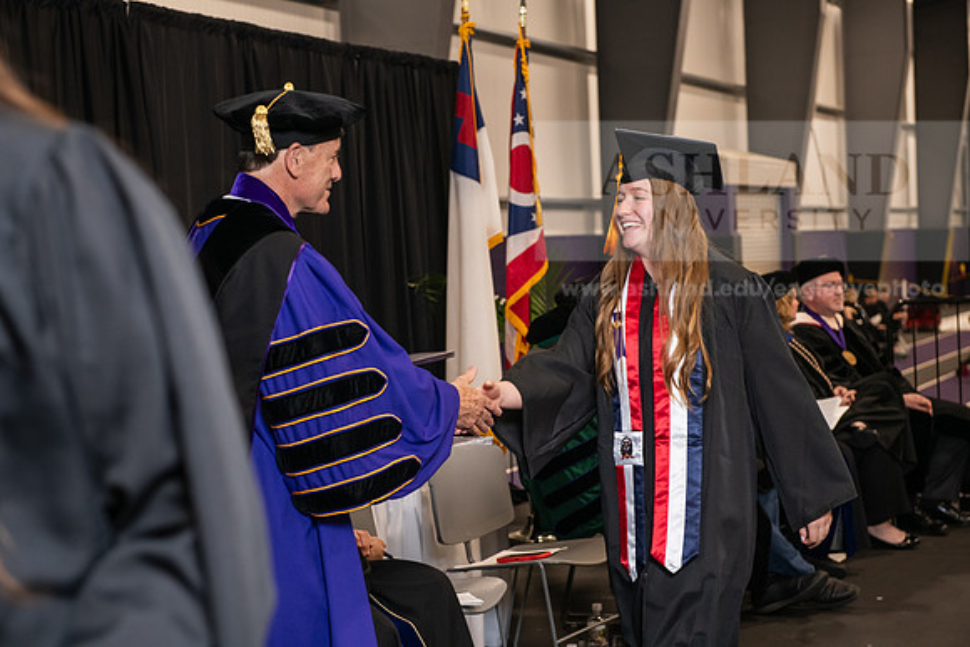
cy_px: 324
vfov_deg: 19.5
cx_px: 485
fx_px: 1886
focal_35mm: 70
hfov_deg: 28.8
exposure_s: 1/125
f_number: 5
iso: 1600
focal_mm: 70
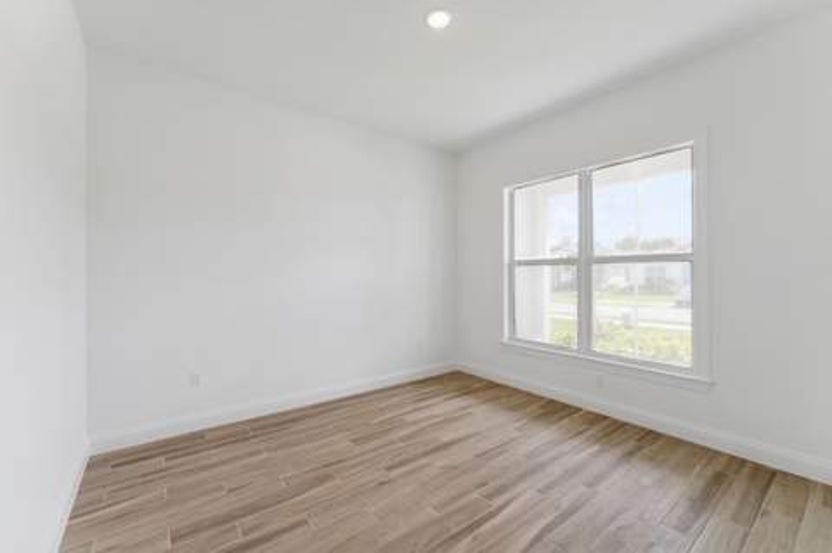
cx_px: 416
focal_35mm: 14
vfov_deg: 81.1
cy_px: 276
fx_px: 323
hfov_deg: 104.3
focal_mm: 14
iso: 160
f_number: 8
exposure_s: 1/13
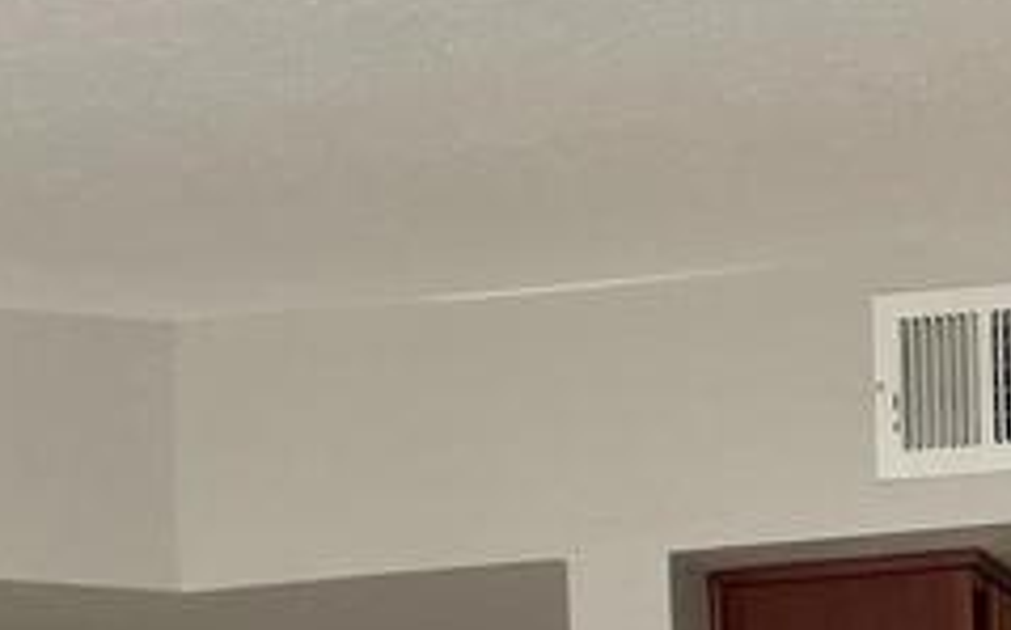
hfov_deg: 16.9
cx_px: 1197
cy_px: 1323
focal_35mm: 118
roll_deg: +2.7
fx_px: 3249
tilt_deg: -2.9
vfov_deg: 10.1
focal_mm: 4.2
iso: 64
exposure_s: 1/120
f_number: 1.6
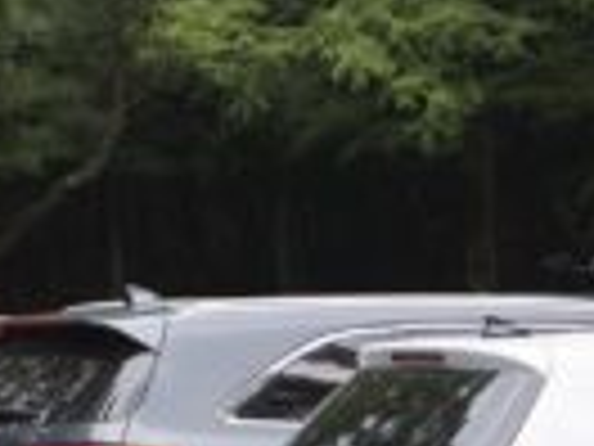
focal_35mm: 216
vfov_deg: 6.7
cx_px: -544
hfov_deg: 8.7
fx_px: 3706
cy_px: -340
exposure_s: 1/80
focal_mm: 29
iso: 100
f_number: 5
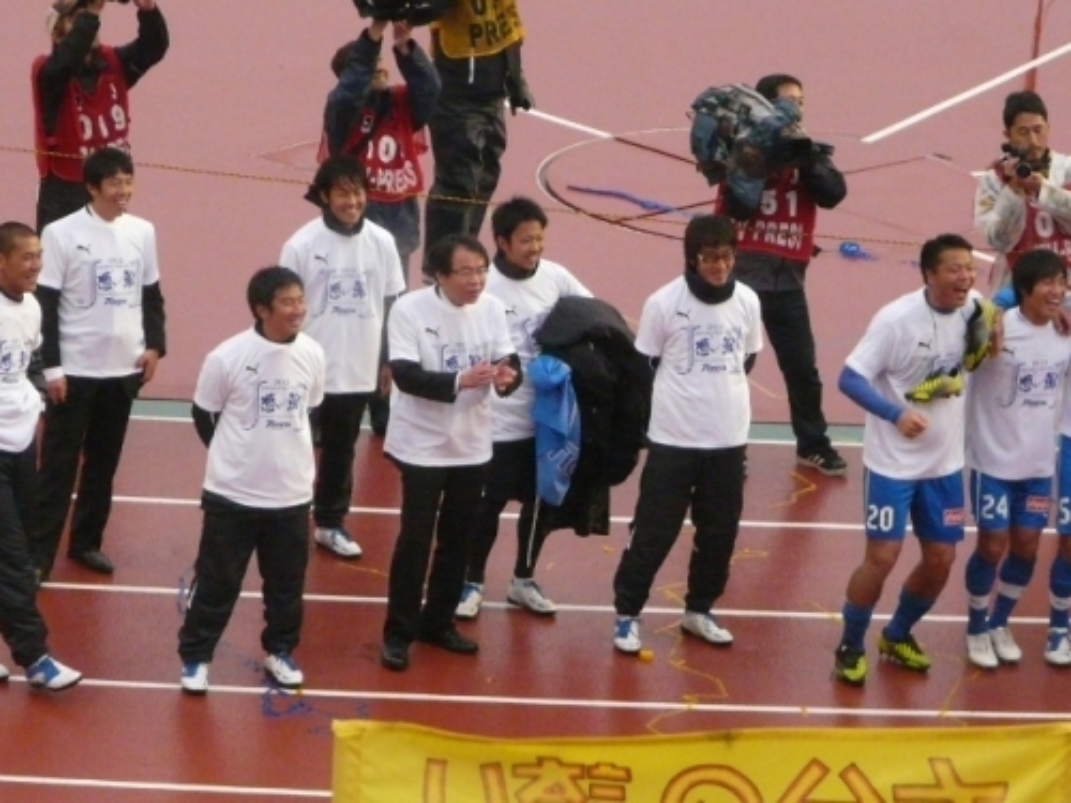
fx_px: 9375
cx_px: 536
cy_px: 402
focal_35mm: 303
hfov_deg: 6.5
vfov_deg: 4.9
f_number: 3.6
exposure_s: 1/250
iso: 640
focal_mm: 31.3
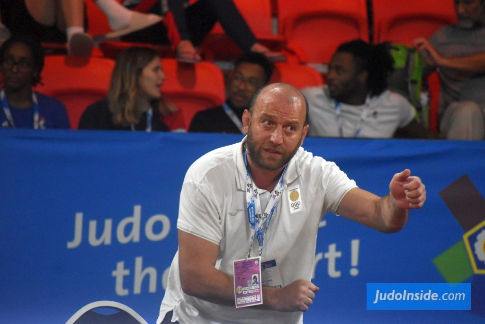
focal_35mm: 450
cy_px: 162
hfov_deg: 4.6
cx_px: 242
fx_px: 6063
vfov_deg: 3.1
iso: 6400
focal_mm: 300
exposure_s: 1/640
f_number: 7.1
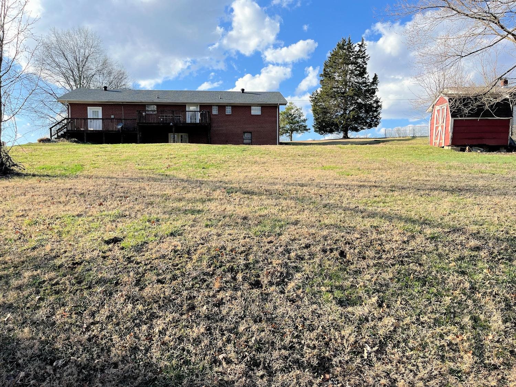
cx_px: 258
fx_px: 388
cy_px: 194
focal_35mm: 26
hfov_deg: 67.3
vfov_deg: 53.1
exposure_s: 1/1580
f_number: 1.6
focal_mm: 5.1
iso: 50
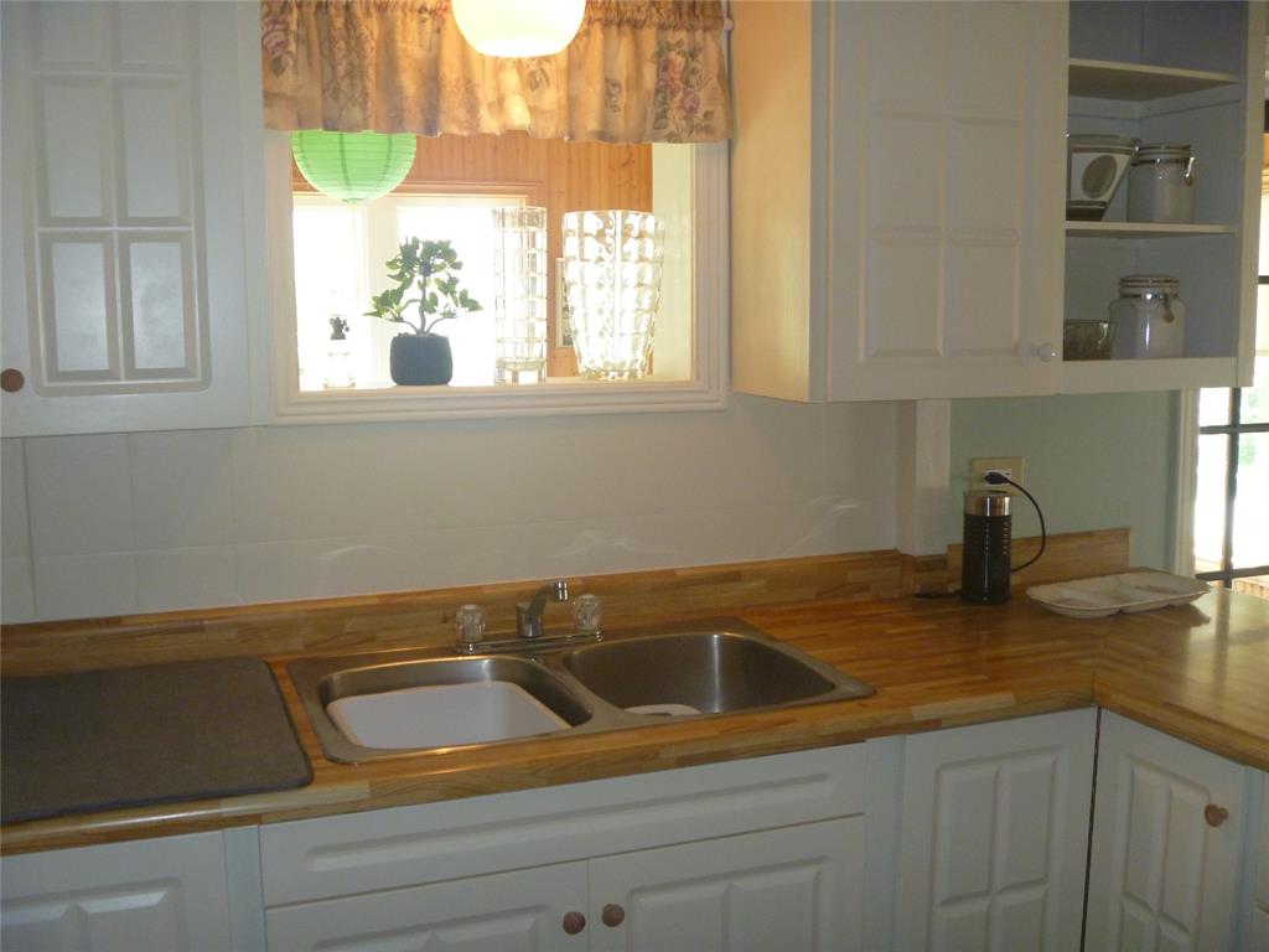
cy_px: 476
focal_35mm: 35
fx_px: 1283
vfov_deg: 40.7
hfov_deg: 52.6
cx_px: 634
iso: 250
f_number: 3.5
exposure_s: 1/30
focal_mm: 6.3
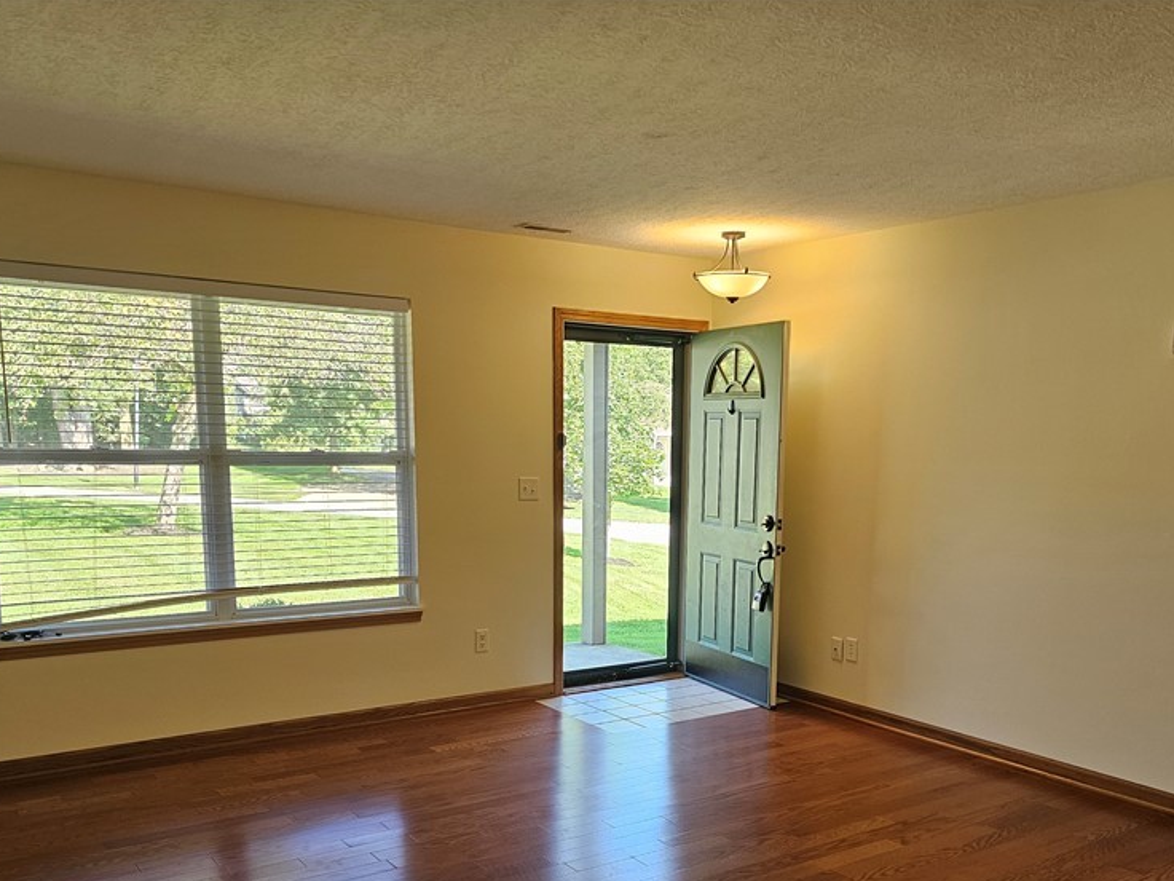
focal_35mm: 32
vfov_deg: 43.3
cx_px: 665
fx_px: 1085
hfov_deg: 56.6
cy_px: 610
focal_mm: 6.3
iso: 125
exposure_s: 1/120
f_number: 1.7
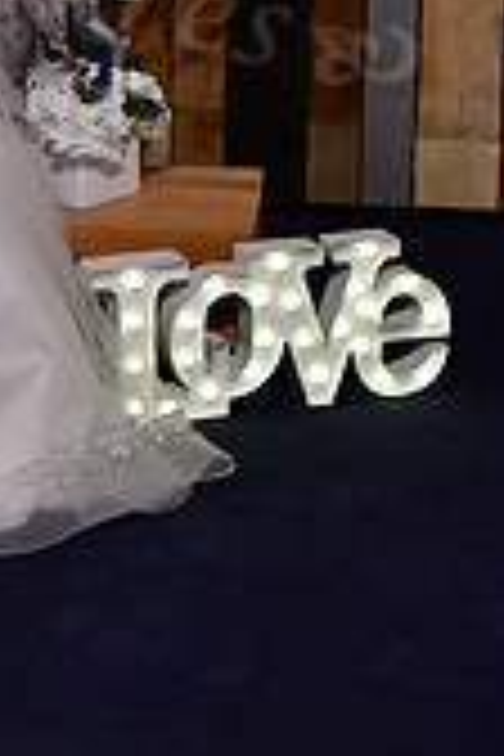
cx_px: -362
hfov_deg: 11.3
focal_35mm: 114
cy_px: -9
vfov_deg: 17.5
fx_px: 2394
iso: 3200
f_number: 3.5
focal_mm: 22
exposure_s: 1/40
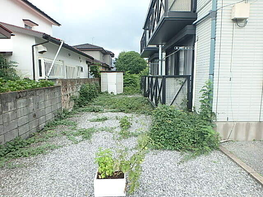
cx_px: 132
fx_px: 160
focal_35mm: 21
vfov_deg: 63.4
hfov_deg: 79.0
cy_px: 98
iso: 125
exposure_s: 1/125
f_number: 3.5
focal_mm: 3.7
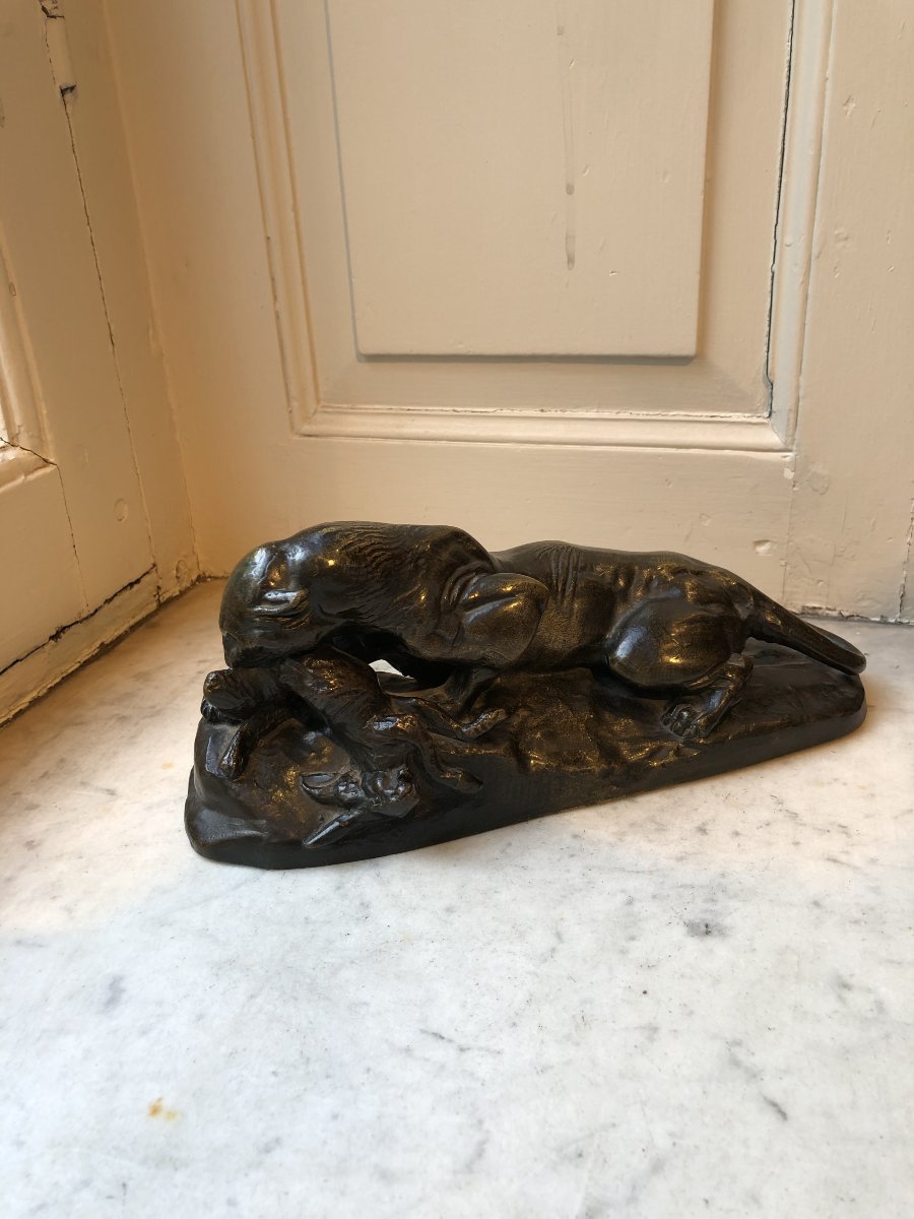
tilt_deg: -24.6
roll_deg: +3.9
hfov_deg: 49.7
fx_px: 986
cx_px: 457
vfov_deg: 63.4
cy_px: 610
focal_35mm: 28
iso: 20
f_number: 1.8
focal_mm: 4
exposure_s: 1/50
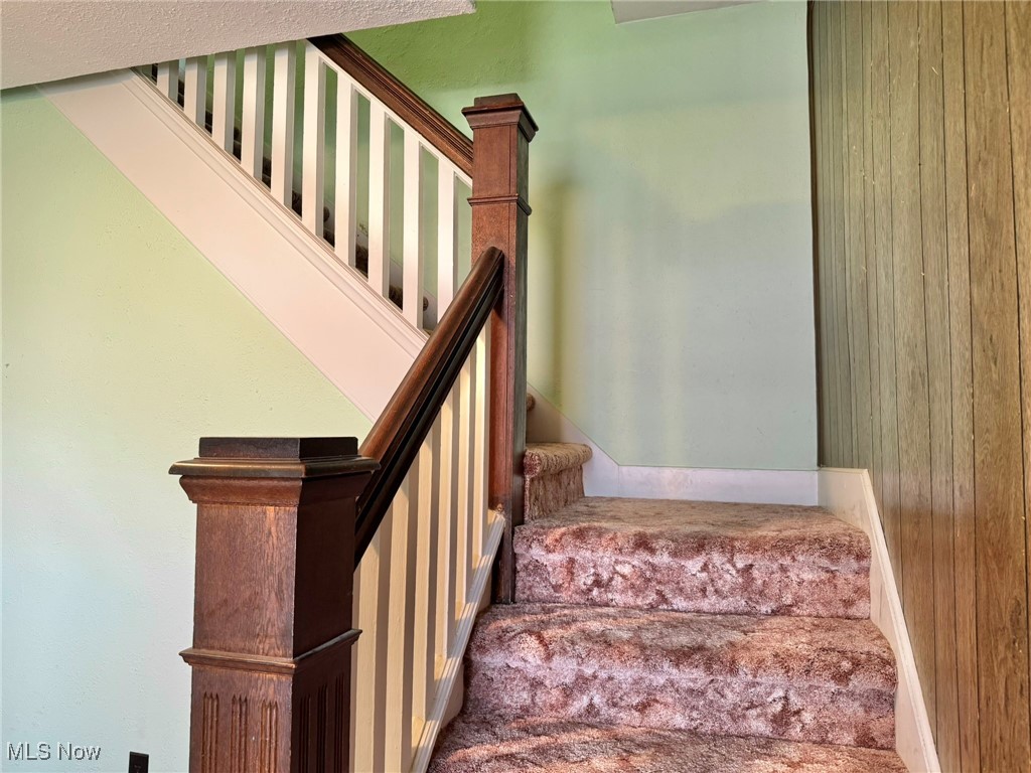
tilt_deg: +3.6
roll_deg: -0.4
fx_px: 715
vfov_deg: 56.8
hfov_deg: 71.6
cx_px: 516
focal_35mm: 24
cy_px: 386
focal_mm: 6.76
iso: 250
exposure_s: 1/60
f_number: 1.78
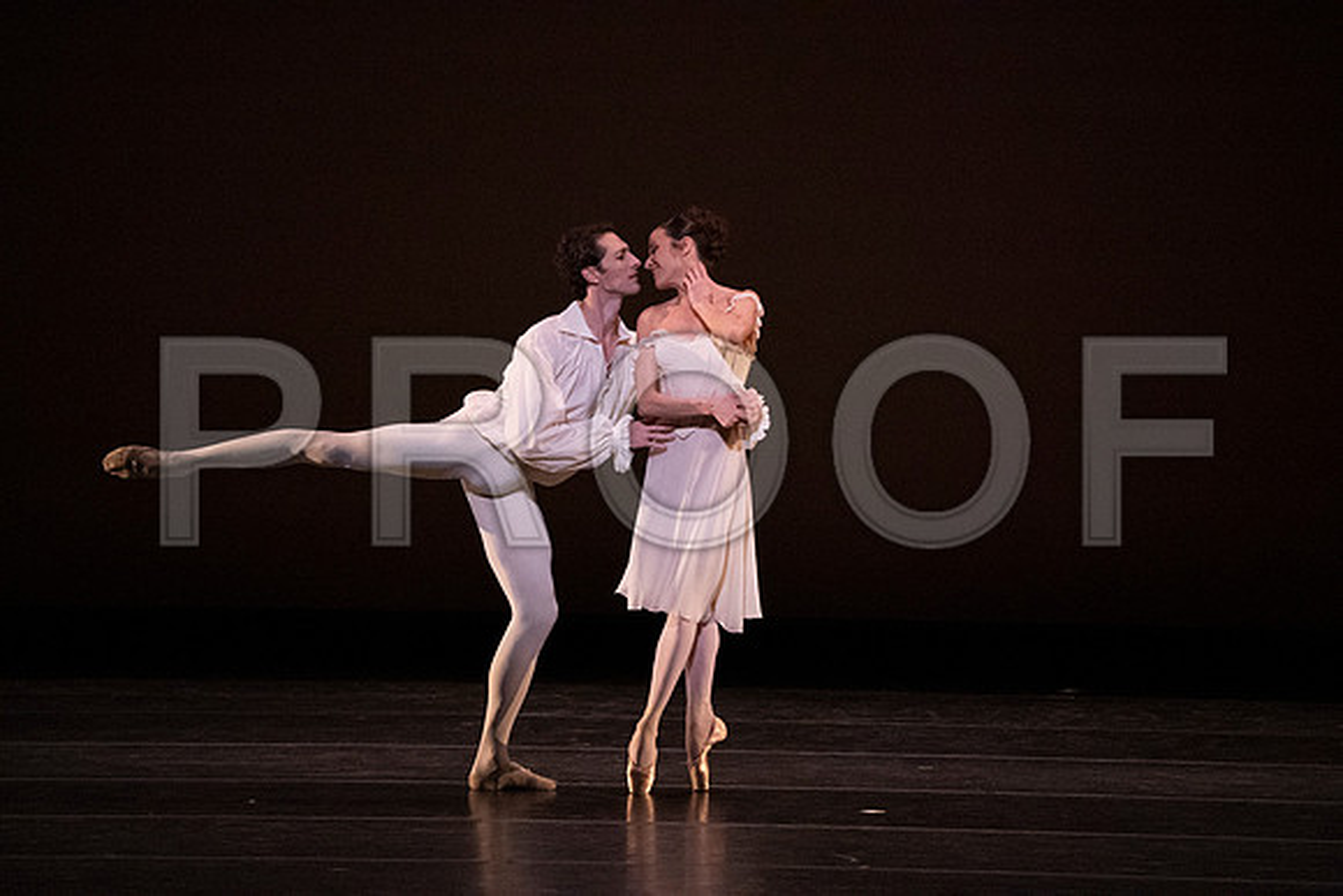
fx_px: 13470
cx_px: 672
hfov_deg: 5.7
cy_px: 448
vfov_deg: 3.8
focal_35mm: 361
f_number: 5.6
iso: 20000
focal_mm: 361
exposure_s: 1/400
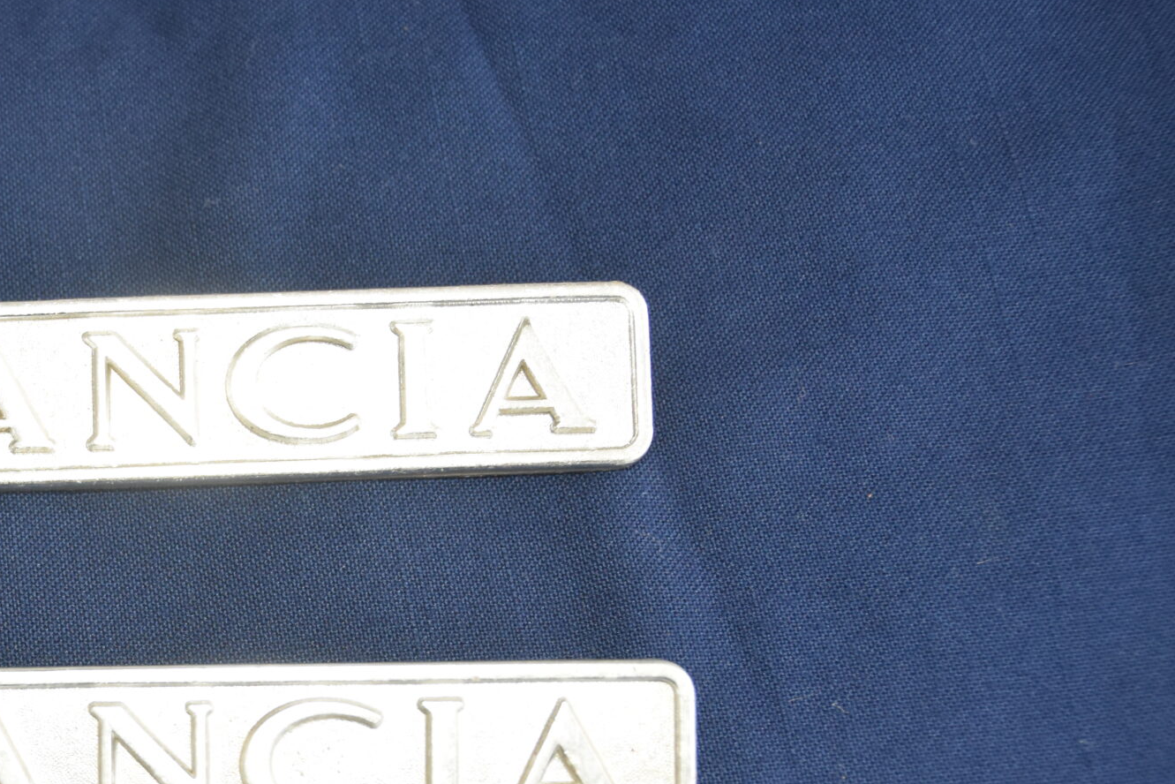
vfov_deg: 18.0
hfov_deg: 26.3
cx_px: 186
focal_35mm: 75
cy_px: 678
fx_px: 2448
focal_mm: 26
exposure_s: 1/60
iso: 900
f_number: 3.8
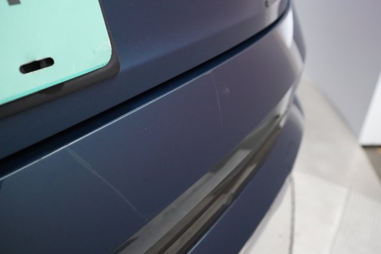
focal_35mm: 28
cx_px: 190
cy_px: 127
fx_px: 296
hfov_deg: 65.5
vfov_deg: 46.4
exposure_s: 1/250
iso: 6400
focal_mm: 28
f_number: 4.5
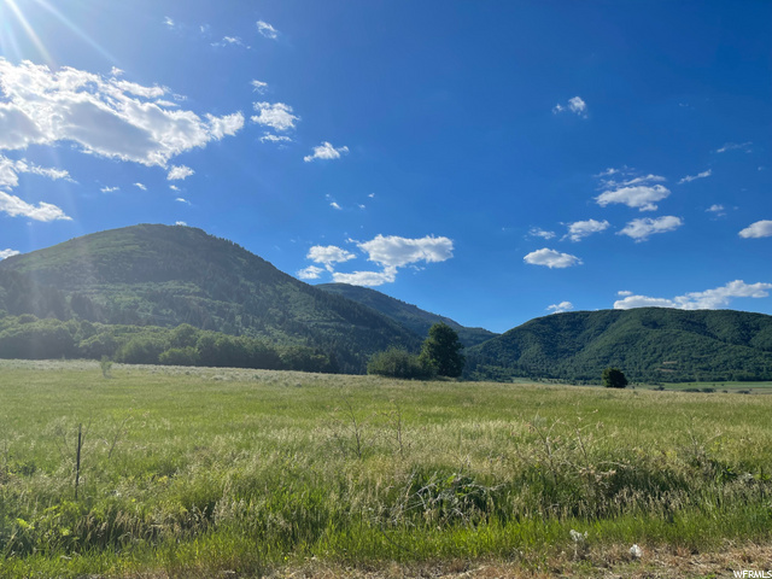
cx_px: 386
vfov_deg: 53.1
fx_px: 580
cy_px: 290
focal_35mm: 26
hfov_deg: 67.3
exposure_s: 1/7407
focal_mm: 5.1
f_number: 1.6
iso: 32
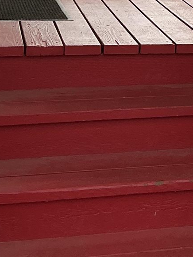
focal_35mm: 115
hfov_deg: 12.7
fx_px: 855
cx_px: 206
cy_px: -42
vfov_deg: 16.5
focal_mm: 3
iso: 25
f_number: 1.8
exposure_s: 1/1015
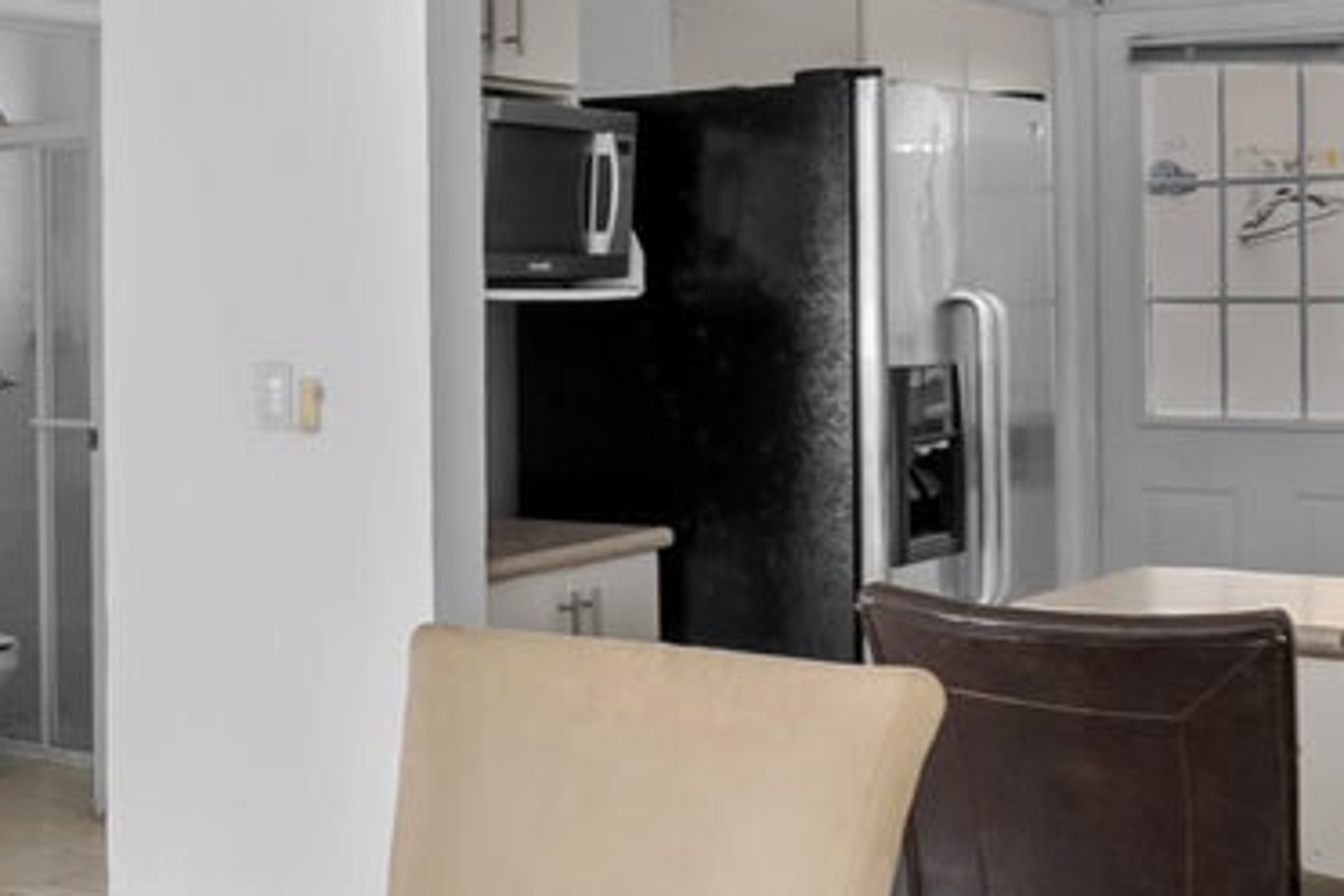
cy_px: 336
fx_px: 2314
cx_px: -43
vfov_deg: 21.9
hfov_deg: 29.9
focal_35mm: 62
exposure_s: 1/6
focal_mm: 10
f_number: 9
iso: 250
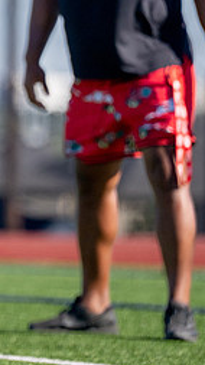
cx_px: -235
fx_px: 5808
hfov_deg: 2.0
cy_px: 70
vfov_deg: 3.6
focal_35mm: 600
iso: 320
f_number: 2.8
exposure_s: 1/6400
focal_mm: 200
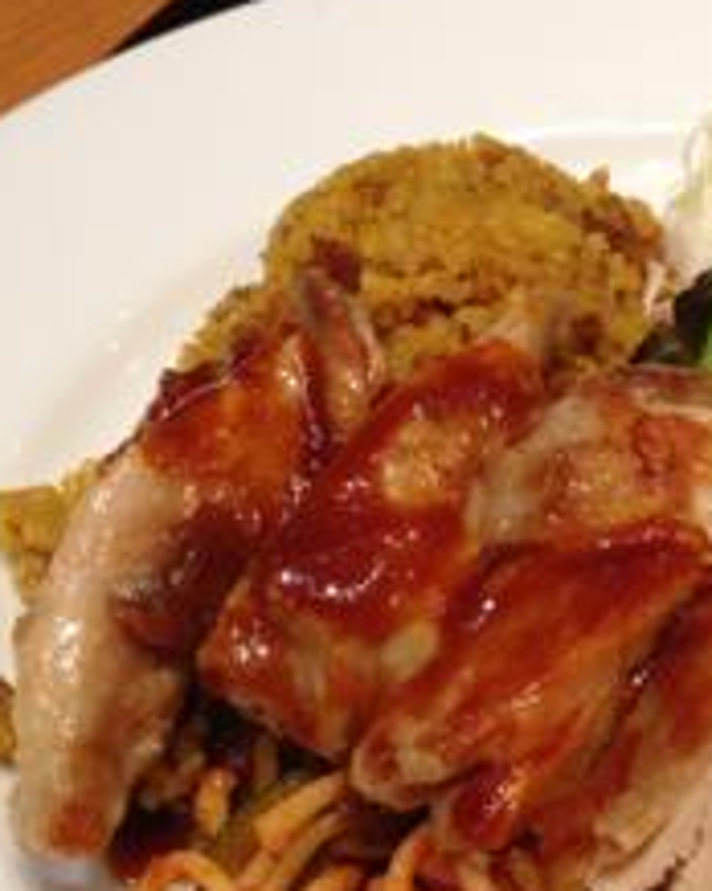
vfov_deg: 26.7
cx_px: 544
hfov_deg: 21.3
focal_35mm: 71
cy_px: 568
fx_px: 1873
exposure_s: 1/20
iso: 64
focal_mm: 4.13
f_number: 2.4
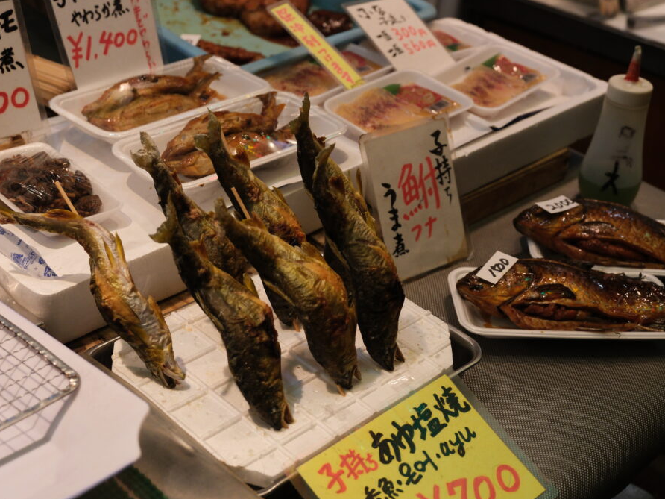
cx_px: 373
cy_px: 246
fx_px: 1018
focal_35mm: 53
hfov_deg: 36.1
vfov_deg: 27.5
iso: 1250
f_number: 3.8
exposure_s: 1/400
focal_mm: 32.3
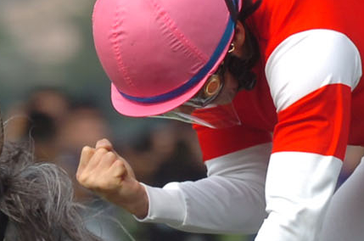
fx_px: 16233
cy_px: 293
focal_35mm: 1609
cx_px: 245
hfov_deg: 1.3
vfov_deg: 0.9
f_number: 8
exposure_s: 1/1000
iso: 400
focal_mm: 300
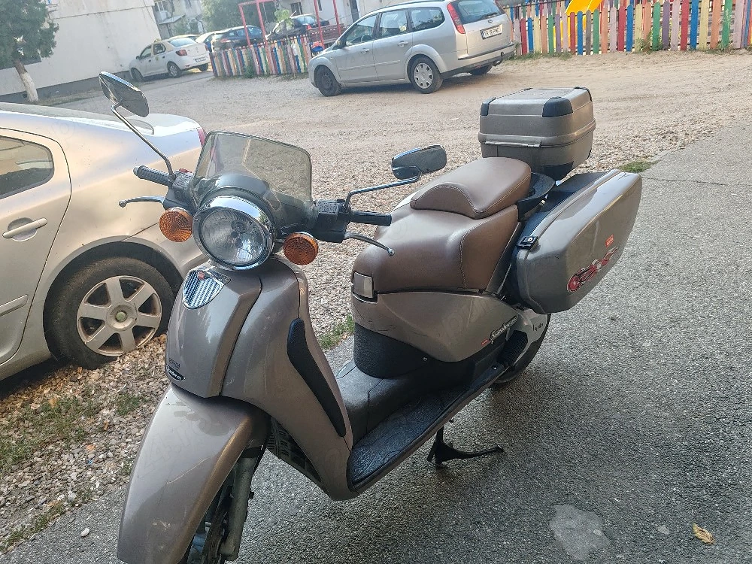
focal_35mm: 27
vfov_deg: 51.4
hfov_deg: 65.3
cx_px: 376
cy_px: 282
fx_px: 587
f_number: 1.9
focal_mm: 6.12
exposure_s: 1/161
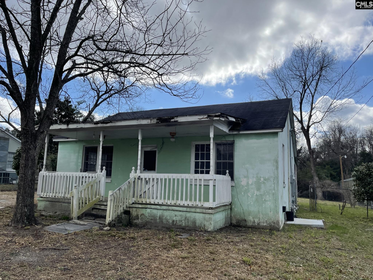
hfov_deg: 67.3
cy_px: 140
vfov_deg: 53.1
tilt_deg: +11.4
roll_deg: +0.2
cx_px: 186
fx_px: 280
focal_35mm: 26
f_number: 1.6
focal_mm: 5.1
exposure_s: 1/5618
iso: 32
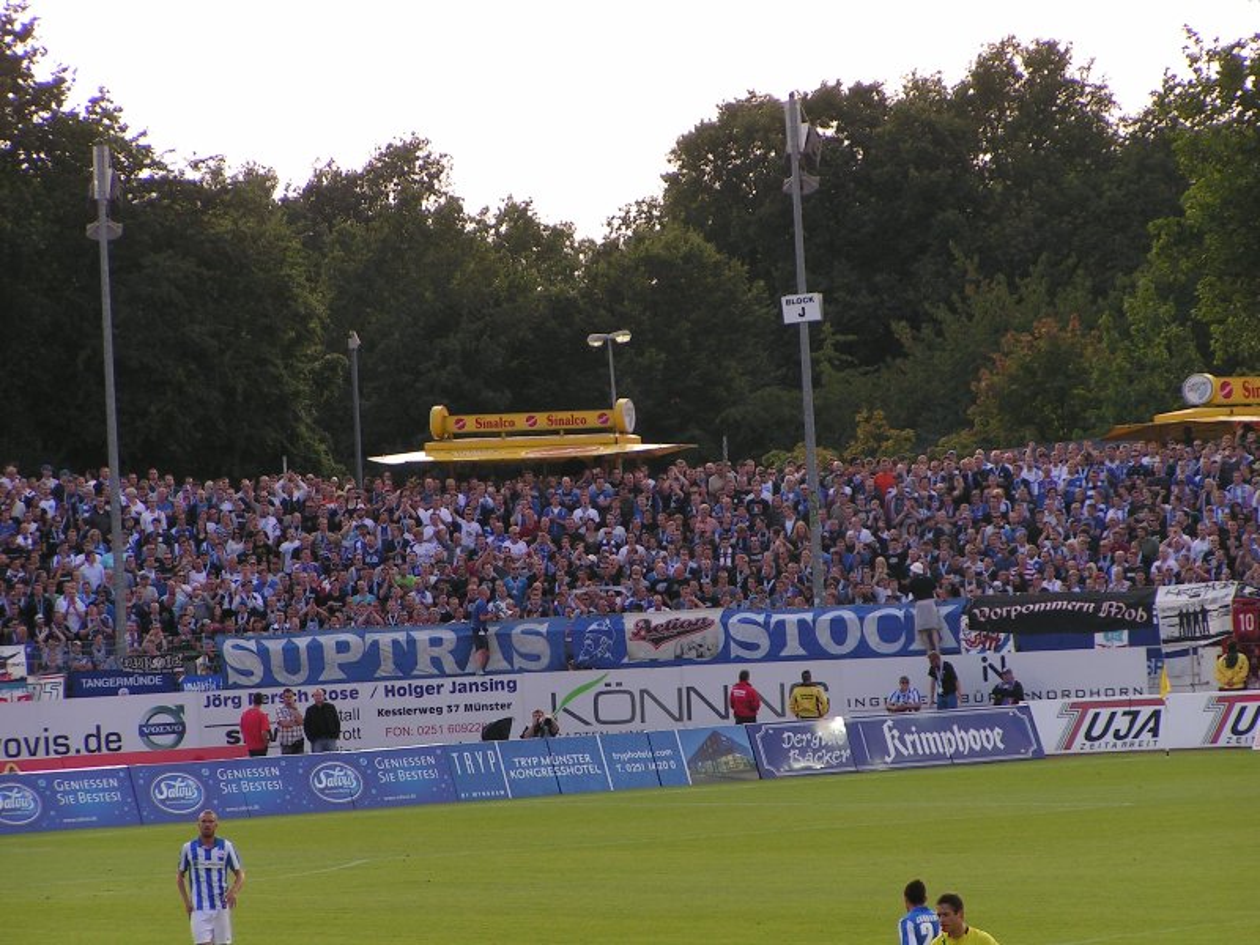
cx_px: 630
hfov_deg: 9.6
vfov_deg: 7.2
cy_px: 472
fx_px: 7498
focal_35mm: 206
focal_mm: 31.5
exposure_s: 1/250
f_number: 4.5
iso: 50
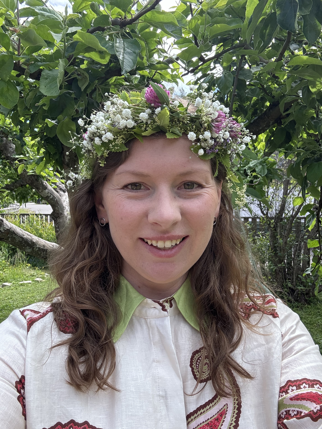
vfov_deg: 60.0
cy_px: 214
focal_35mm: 30
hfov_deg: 46.8
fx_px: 372
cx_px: 161
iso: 25
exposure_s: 1/286
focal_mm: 2.69
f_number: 1.9
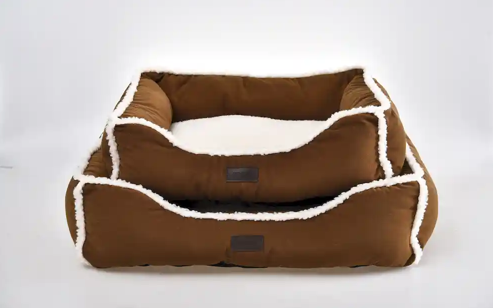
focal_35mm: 62
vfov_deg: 21.0
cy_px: 150
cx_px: 247
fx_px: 833
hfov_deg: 33.0
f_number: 9
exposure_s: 1/125
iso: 320
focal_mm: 60
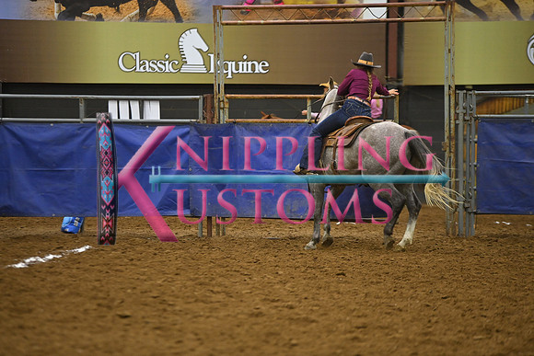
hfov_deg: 10.3
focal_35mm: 200
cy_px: 178
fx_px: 2967
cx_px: 267
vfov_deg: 6.9
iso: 3200
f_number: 2.8
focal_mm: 200
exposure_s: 1/400
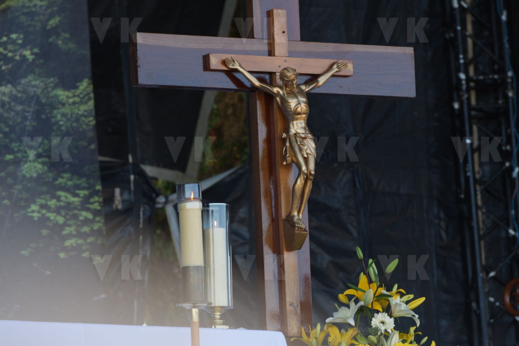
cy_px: 173
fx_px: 4324
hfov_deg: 6.9
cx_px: 260
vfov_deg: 4.6
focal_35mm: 300
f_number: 5
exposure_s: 1/500
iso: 250
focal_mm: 200
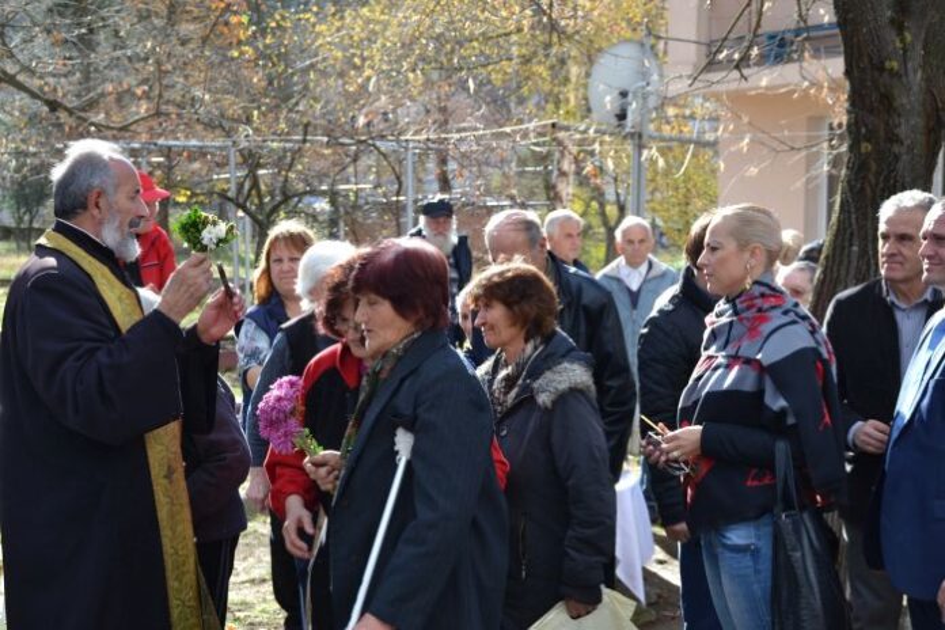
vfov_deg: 21.6
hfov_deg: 31.9
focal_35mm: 63
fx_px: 1654
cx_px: 472
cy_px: 315
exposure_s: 1/125
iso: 160
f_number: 5.6
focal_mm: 42
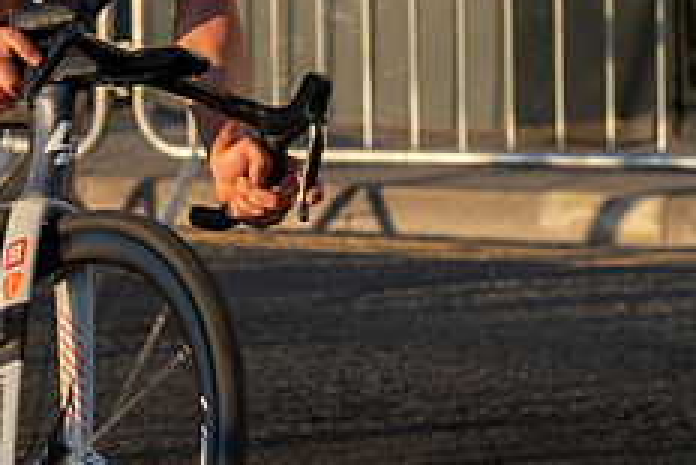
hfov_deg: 11.2
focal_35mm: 180
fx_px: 3482
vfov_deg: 7.6
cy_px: -34
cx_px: -90
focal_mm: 72
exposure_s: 1/1000
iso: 200
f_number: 4
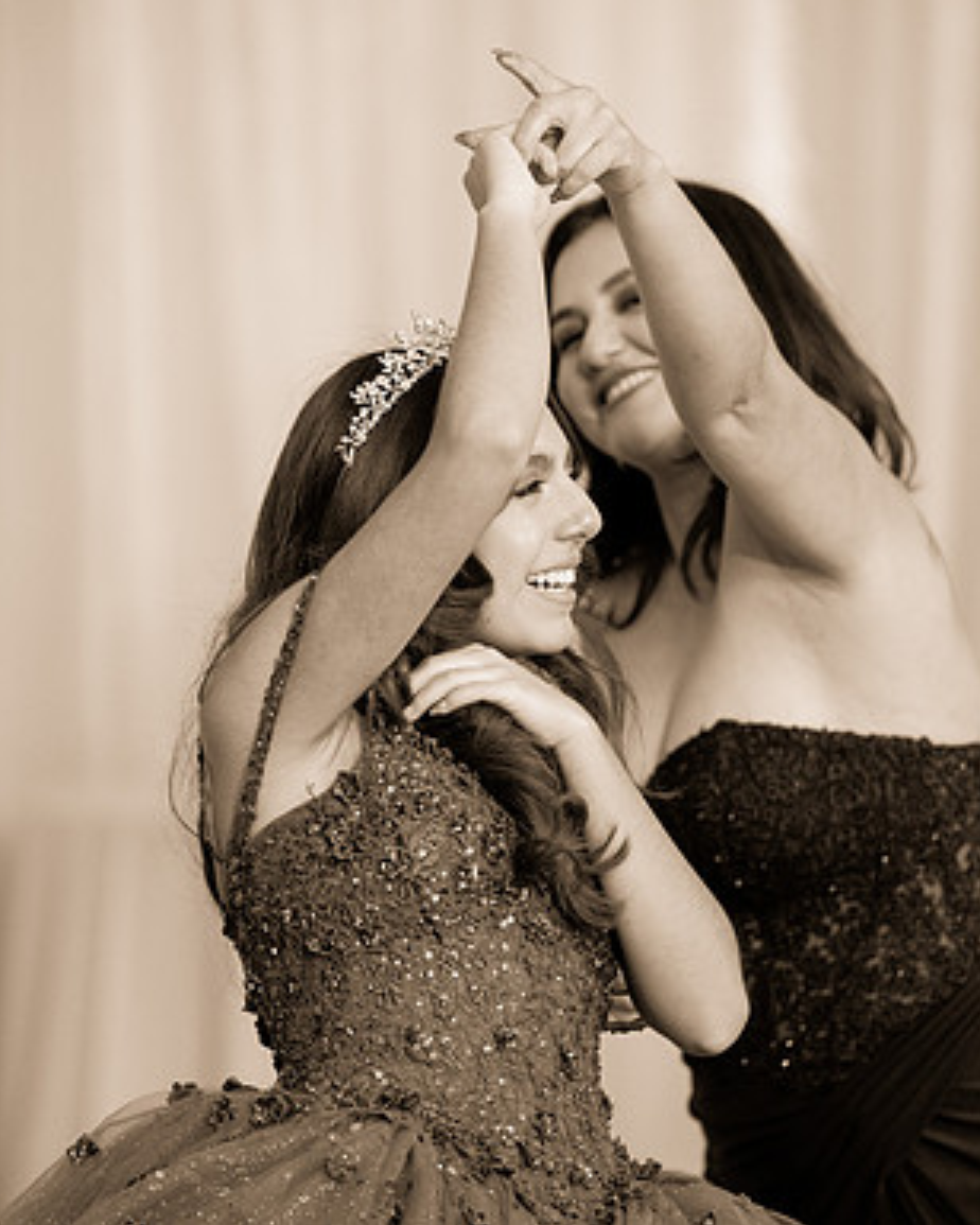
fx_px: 9861
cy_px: 628
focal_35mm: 272
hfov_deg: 5.7
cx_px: 622
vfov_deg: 7.1
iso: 1600
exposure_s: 1/250
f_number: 2.8
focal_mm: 178
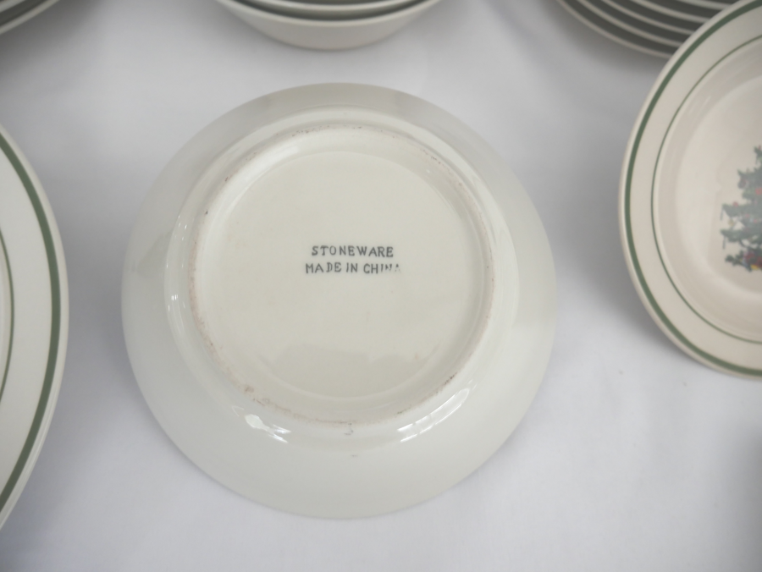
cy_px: 286
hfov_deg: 63.4
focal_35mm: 28
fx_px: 617
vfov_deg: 49.8
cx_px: 381
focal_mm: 14
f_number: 4
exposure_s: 1/60
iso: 400
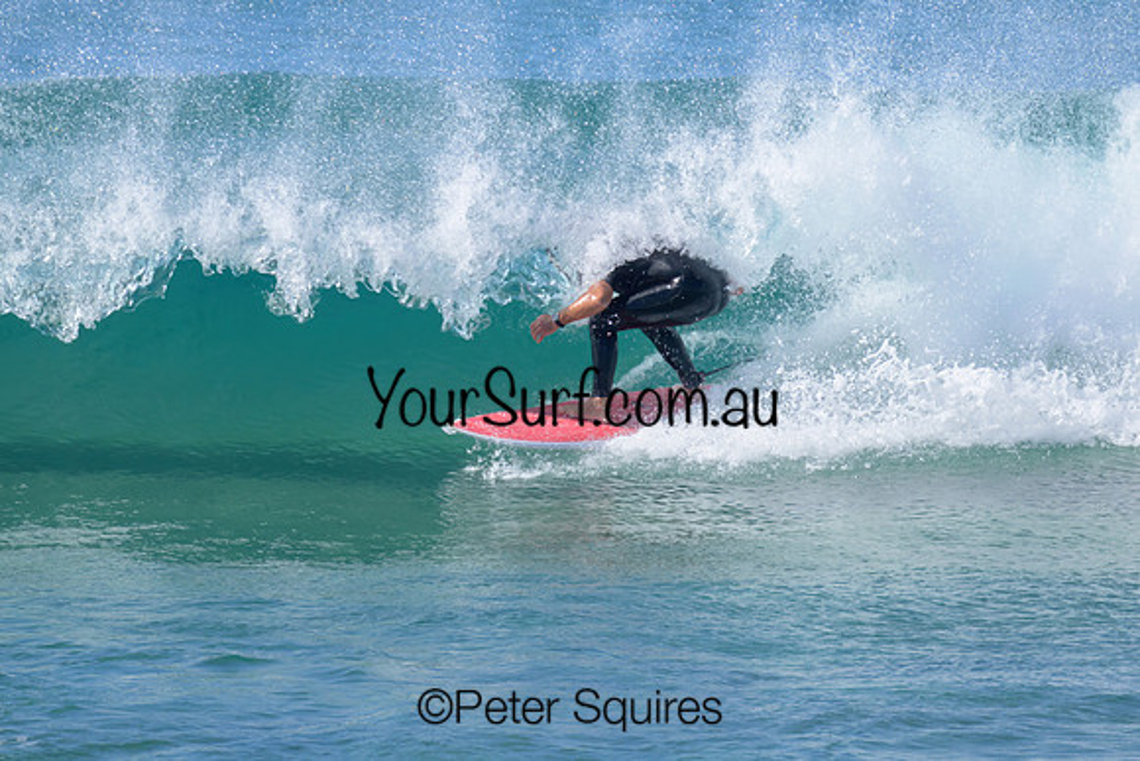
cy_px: 244
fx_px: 34404
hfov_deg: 1.9
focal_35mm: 1086
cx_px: 533
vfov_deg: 1.3
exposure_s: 1/1250
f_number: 11
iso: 640
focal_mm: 800
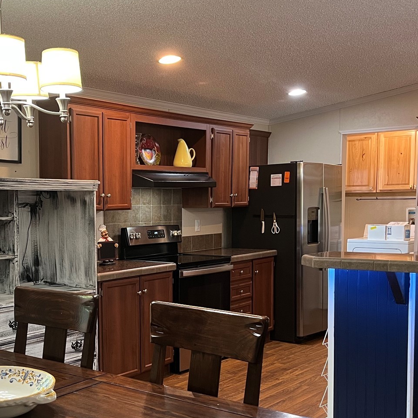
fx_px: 628
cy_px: 255
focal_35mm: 46
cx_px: 139
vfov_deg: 36.6
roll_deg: +0.3
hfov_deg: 36.4
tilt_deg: -5.4
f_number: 1.6
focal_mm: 5.1
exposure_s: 1/60
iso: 250
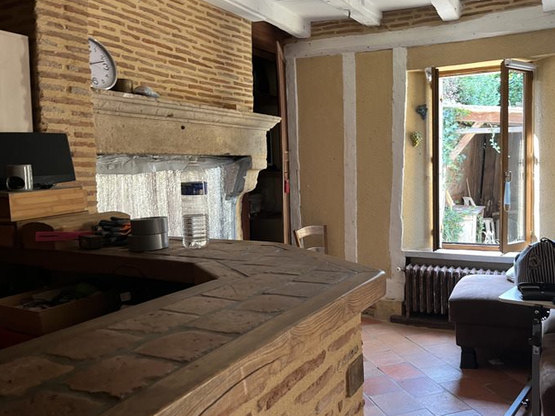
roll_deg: +2.3
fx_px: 497
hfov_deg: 58.2
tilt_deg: -5.8
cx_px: 313
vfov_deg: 45.4
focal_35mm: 31
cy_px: 199
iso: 125
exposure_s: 1/76
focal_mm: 5.1
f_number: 1.6
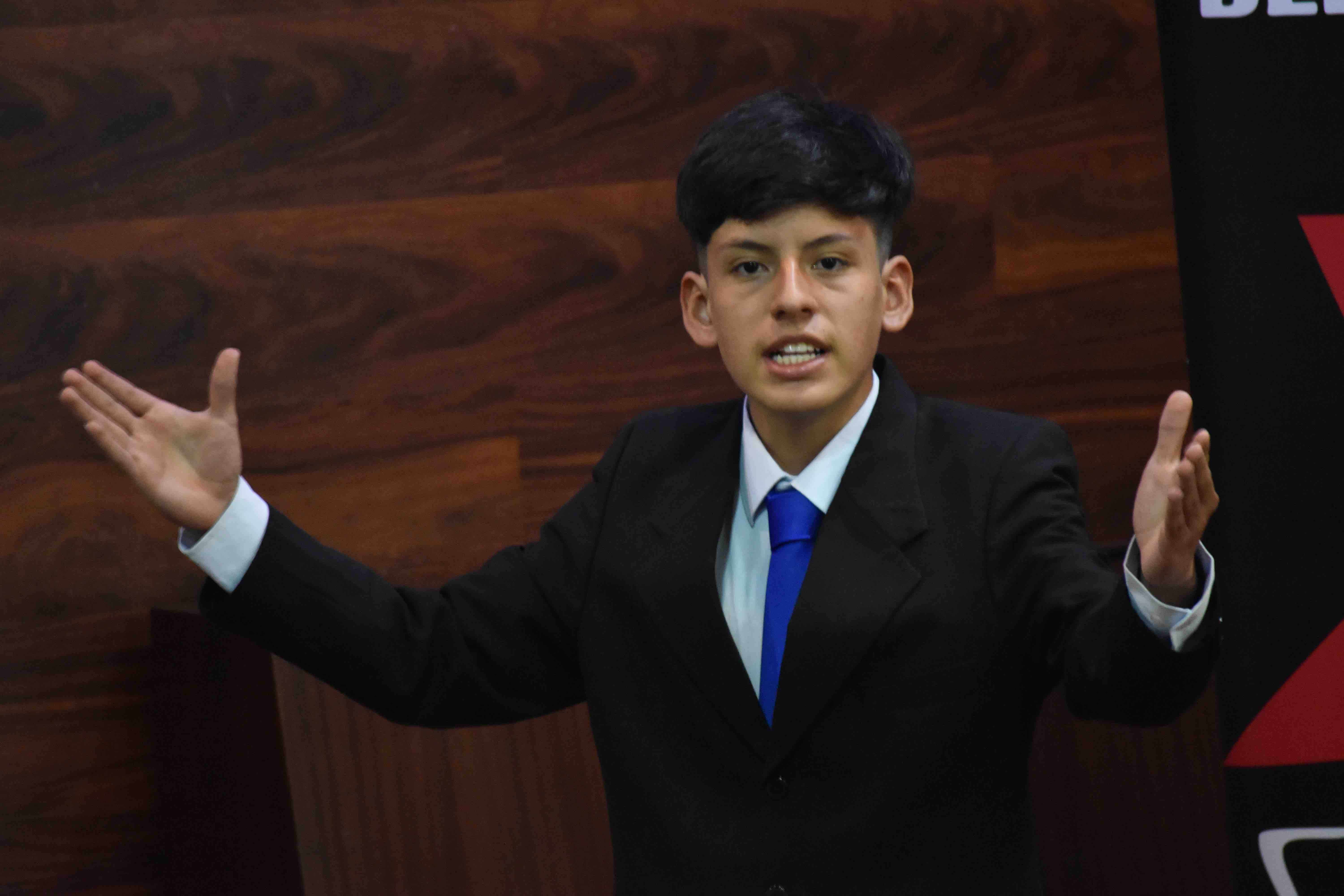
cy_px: 448
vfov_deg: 5.1
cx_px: 672
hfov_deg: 7.6
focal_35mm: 270
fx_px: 10079
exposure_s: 1/60
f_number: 5.6
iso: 4000
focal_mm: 180
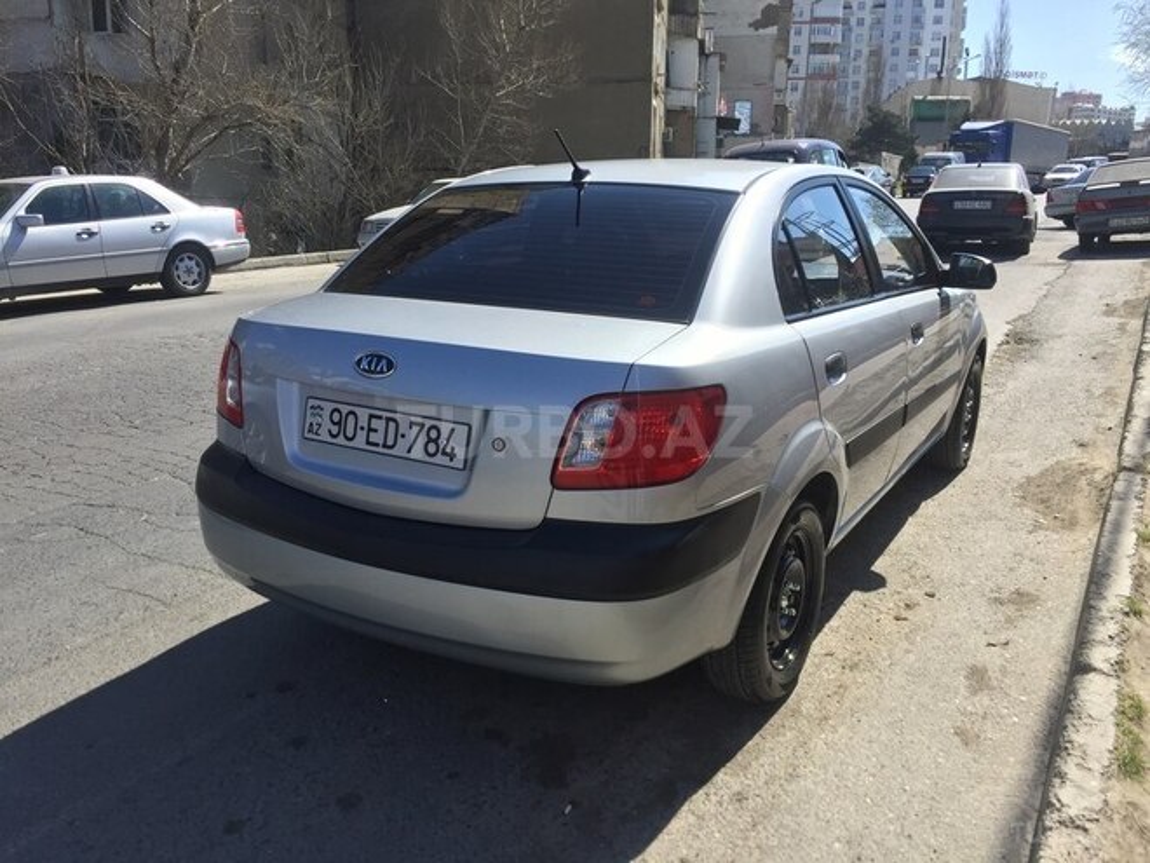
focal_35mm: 29
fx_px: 963
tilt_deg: -11.6
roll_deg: -1.0
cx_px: 575
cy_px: 432
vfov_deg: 48.2
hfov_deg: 61.7
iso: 32
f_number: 2.2
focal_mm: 4.15
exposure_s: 1/1464
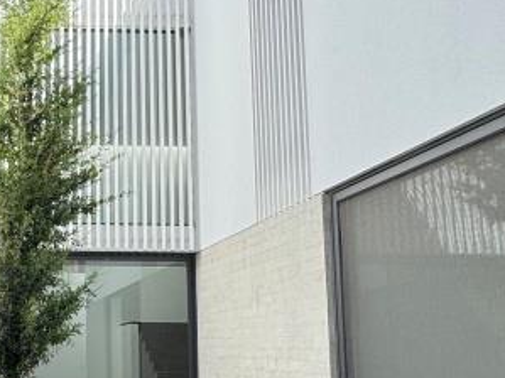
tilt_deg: +7.5
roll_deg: -0.2
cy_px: 258
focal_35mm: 48
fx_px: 700
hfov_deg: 36.0
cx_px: 8
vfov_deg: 30.0
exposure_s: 1/327
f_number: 2.2
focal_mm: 2.22
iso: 40
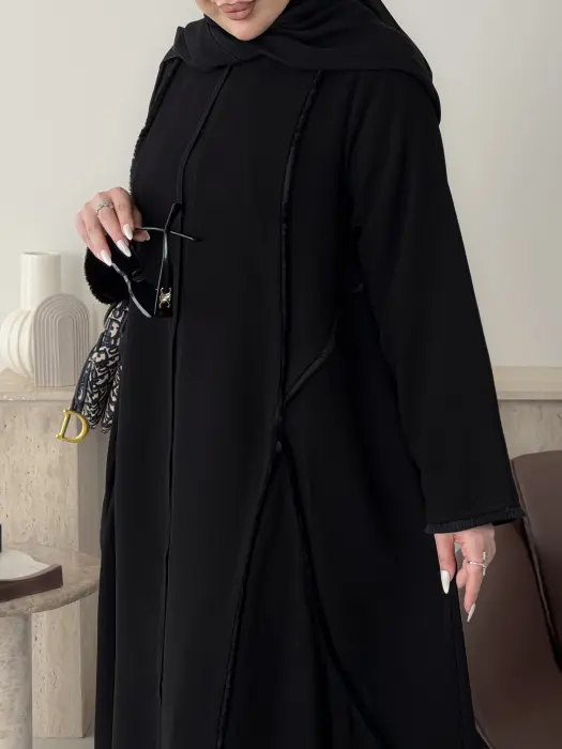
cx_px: 281
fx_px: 1039
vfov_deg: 39.7
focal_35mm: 48
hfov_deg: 30.3
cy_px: 374
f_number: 1.8
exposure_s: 1/240
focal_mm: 6.76
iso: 64
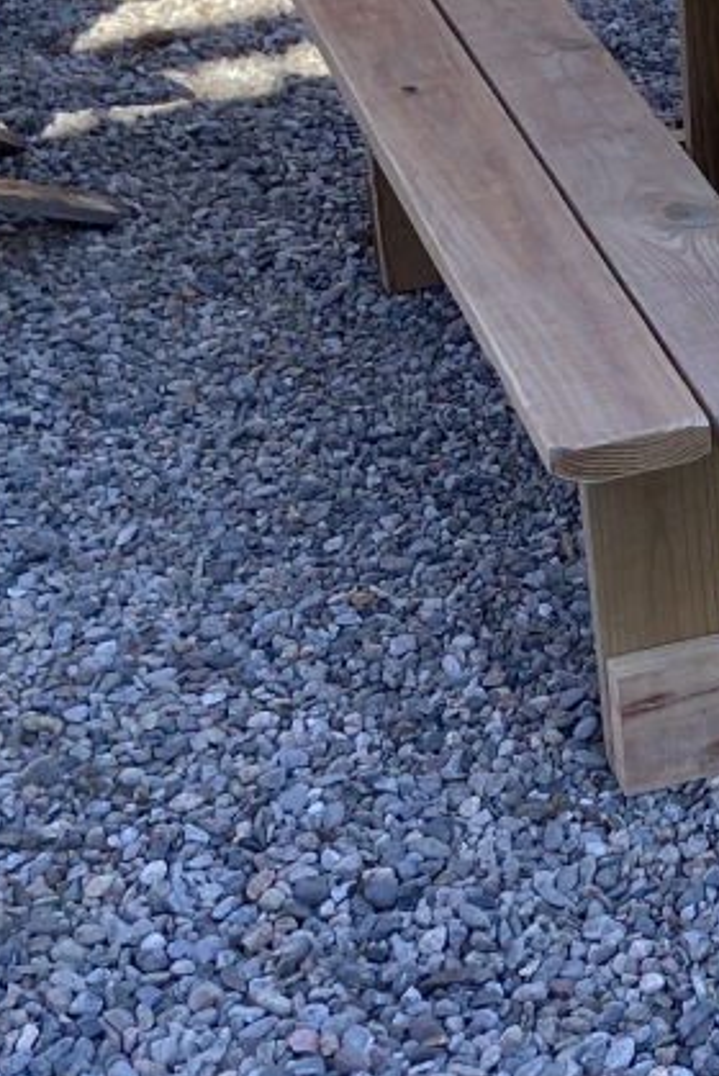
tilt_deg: -31.2
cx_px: 994
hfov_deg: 14.7
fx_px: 2632
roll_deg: +4.1
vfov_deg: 23.0
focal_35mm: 88
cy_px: 392
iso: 32
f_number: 1.8
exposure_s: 1/1034
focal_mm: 4.25
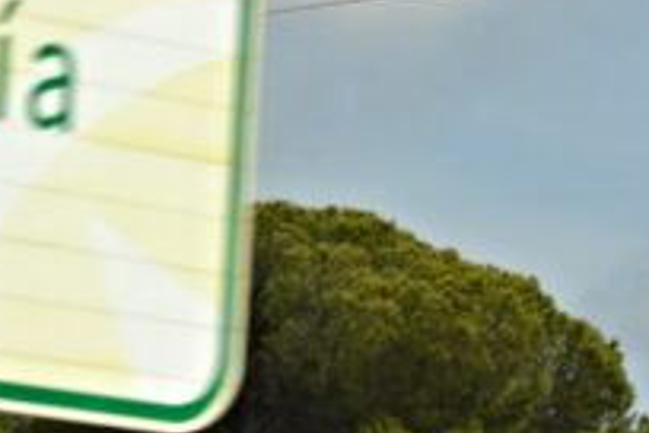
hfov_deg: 6.9
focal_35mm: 294
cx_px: -200
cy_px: 10
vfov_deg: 4.7
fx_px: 5300
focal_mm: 52
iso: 100
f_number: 8
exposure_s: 1/250
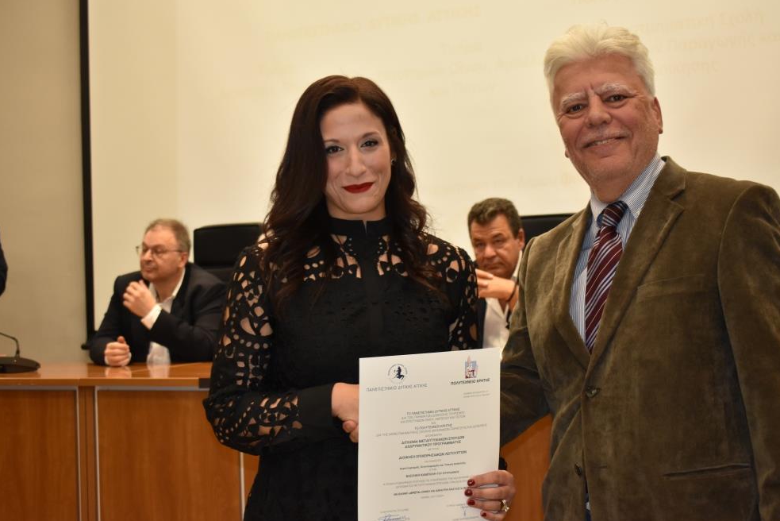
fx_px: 1084
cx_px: 391
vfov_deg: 27.0
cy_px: 256
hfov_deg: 39.6
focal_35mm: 50
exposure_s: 1/125
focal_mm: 32
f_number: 4.5
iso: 900
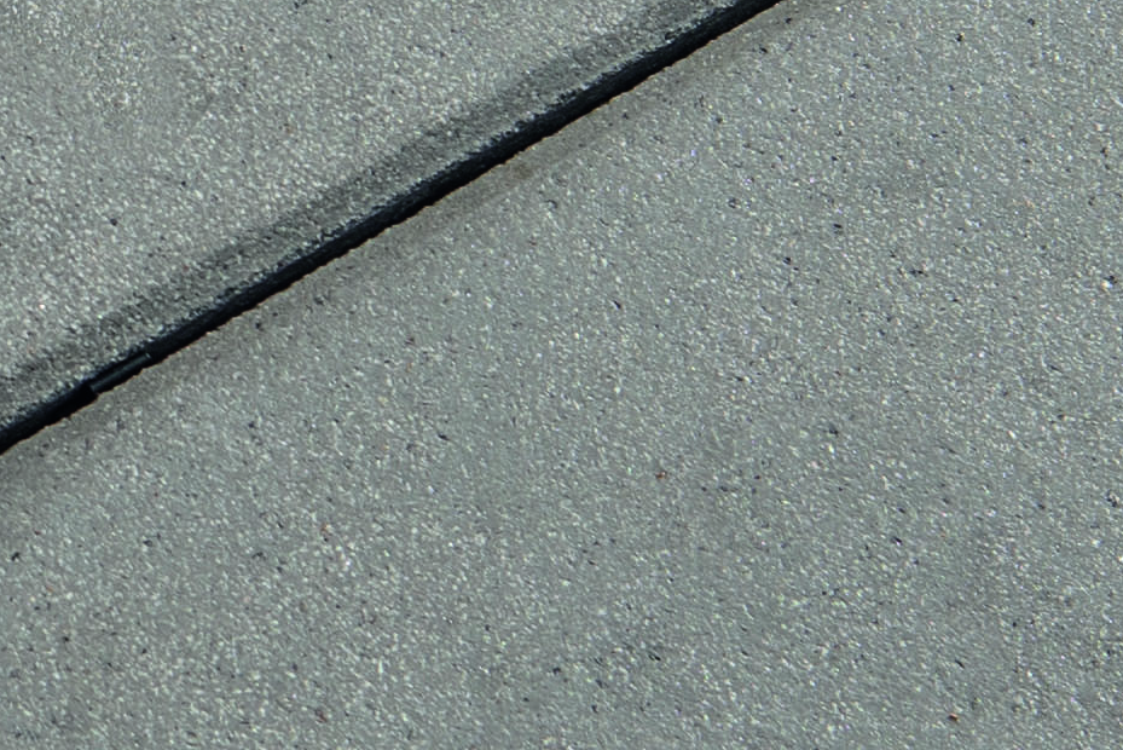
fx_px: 12855
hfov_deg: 5.0
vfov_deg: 3.3
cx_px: -360
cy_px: -140
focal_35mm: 412
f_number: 5.6
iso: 160
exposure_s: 1/250
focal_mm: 52
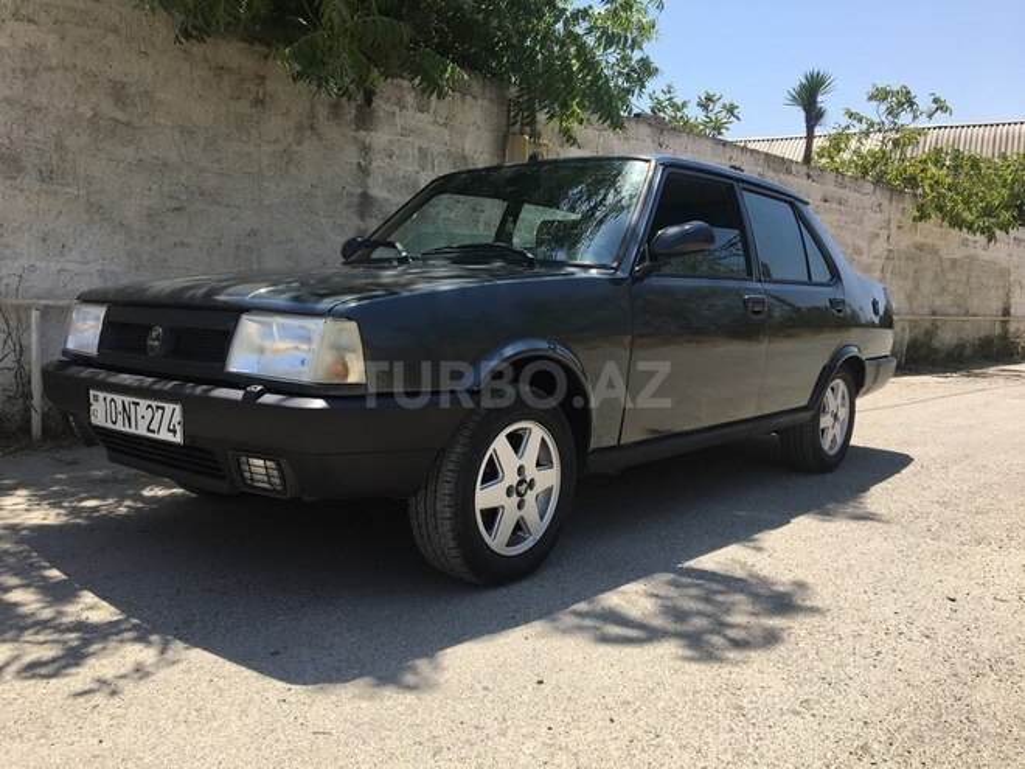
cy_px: 384
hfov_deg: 61.7
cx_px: 512
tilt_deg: -6.2
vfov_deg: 48.2
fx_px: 859
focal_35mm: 29
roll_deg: -1.2
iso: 25
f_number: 2.2
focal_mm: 4.15
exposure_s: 1/1202
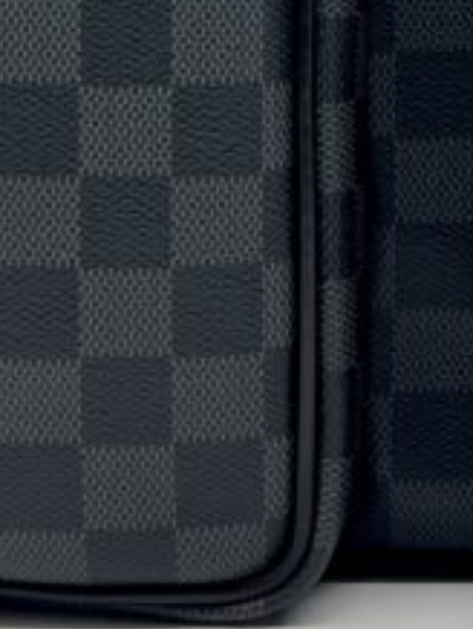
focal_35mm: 122
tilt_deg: -0.1
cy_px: -153
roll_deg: +0.2
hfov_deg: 12.1
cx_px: 410
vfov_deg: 15.5
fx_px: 2218
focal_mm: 5.7
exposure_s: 1/100
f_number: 1.5
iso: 32
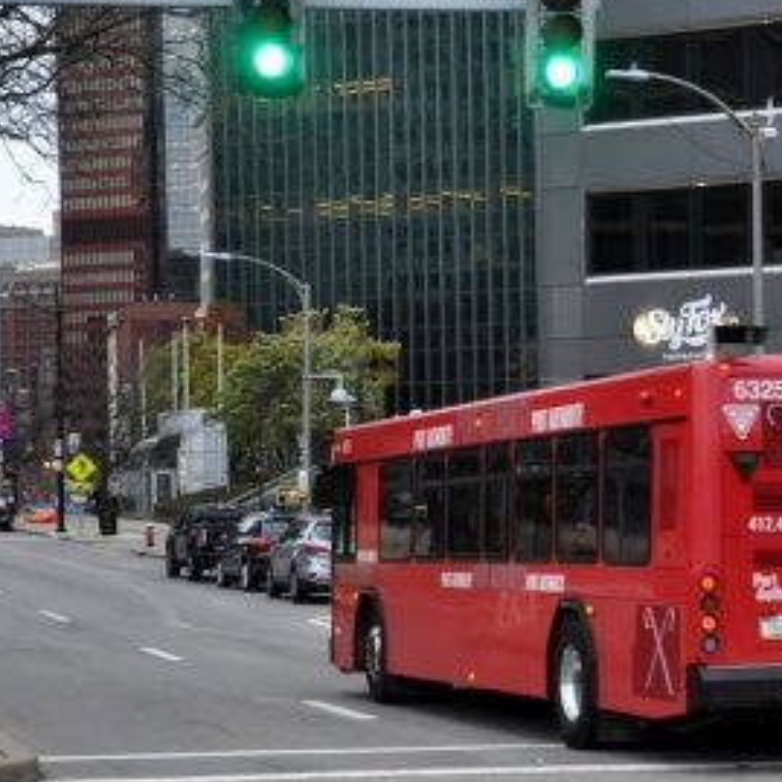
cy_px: 426
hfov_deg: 14.9
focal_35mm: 116
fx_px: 2965
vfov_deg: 15.0
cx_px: 698
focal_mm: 42
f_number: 5.6
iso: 800
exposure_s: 1/125
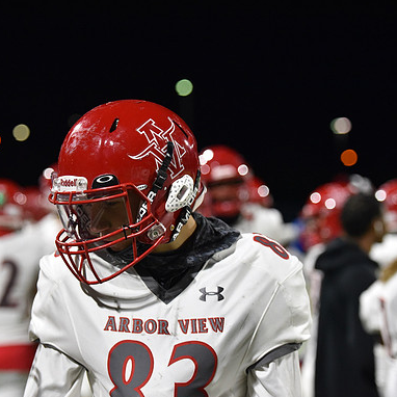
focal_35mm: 129
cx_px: 138
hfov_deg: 13.5
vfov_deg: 13.5
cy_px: 198
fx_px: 1674
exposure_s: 1/640
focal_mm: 100
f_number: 2.8
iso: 5600
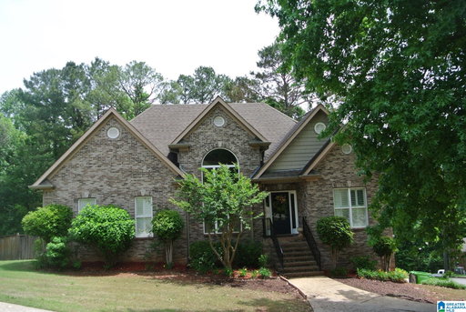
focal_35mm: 30
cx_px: 233
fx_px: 389
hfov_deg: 61.9
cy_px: 156
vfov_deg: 43.7
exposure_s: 1/400
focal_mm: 11.4
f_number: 4.5
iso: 100
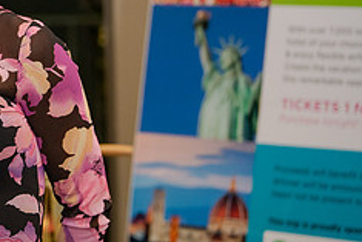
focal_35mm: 212
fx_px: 2133
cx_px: -83
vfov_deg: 6.5
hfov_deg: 9.6
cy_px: 32
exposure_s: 1/320
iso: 1250
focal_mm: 86
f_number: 2.8
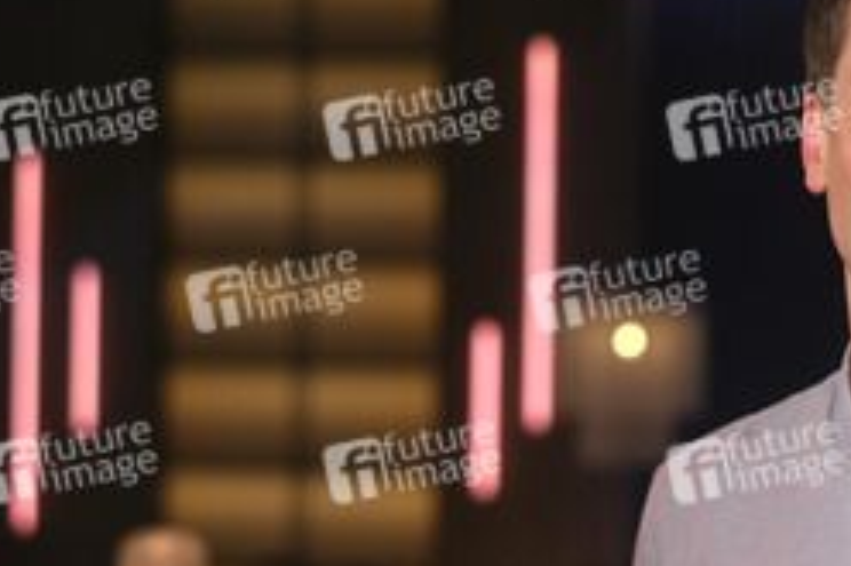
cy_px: 377
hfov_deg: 20.2
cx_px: 664
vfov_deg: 13.6
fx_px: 2362
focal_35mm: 100
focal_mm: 55
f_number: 2.5
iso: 1250
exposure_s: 1/500
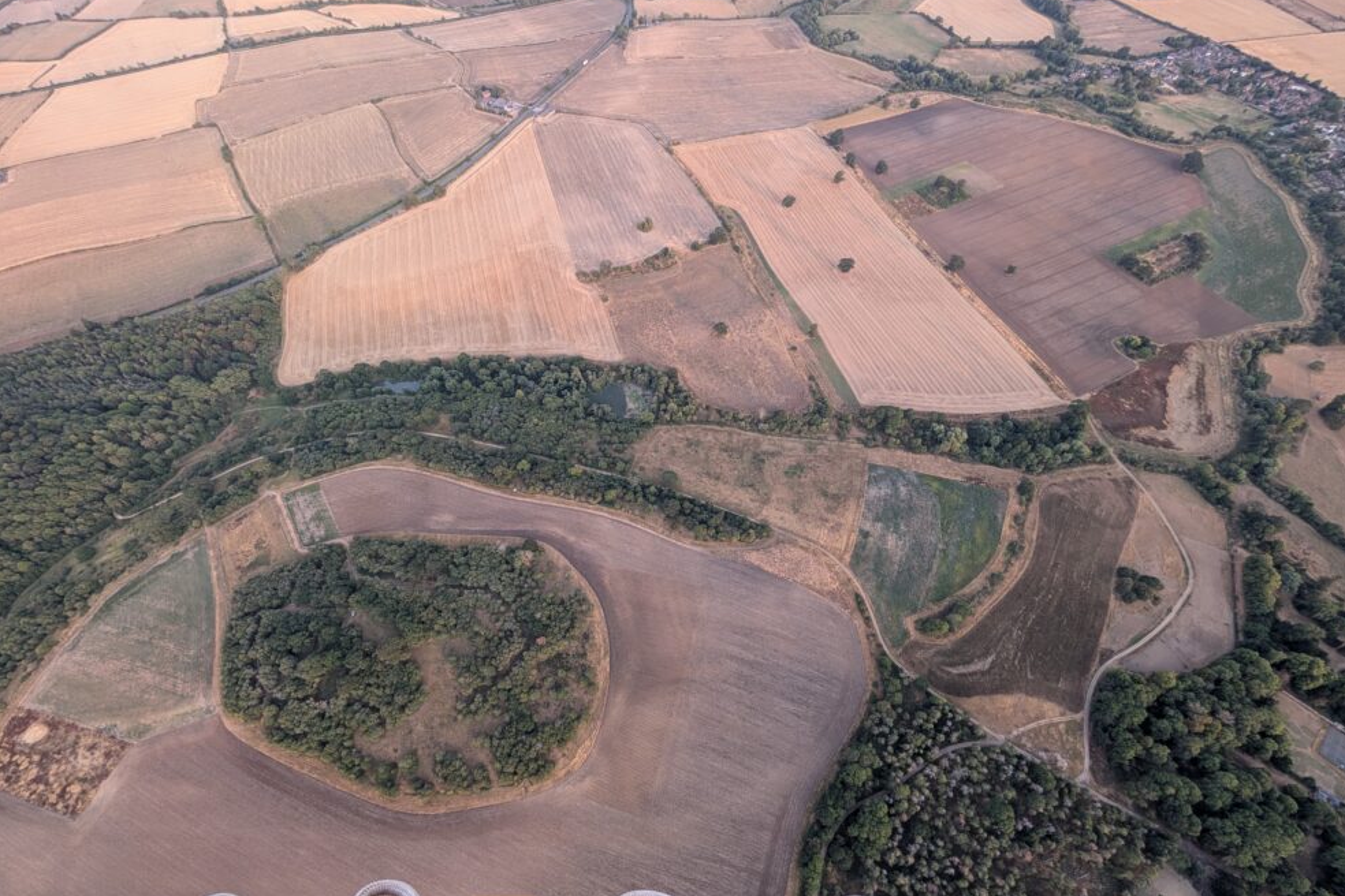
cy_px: 487
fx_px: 486
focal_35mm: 13
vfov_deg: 85.2
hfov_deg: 108.3
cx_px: 653
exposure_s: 1/89.9
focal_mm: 2.02
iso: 50
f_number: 1.7
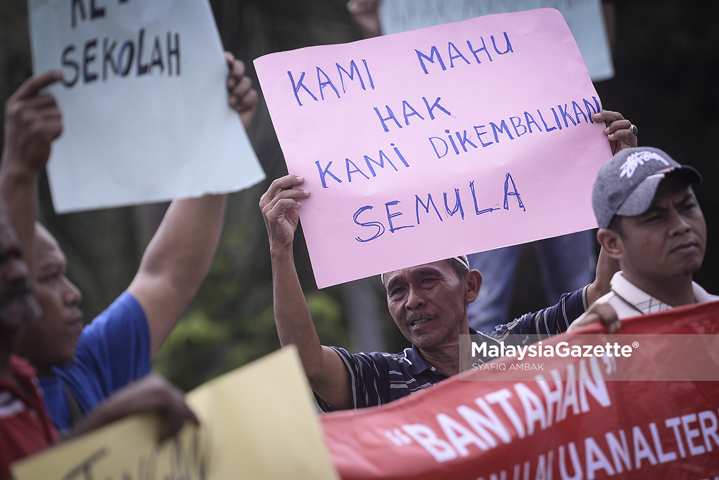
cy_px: 240
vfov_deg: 8.9
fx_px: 3096
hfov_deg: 13.2
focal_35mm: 155
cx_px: 360
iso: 200
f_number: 2.8
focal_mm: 155
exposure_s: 1/2500
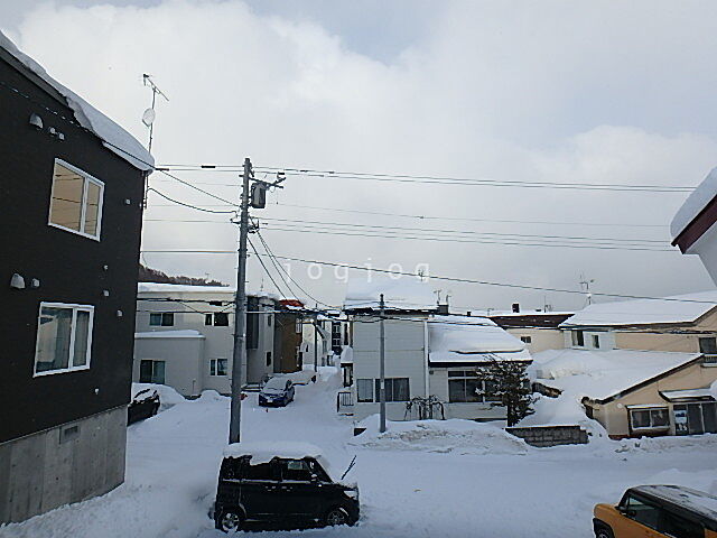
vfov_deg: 63.4
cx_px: 358
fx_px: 435
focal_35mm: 21
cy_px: 269
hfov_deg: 79.0
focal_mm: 3.7
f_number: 3.5
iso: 125
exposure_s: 1/1250
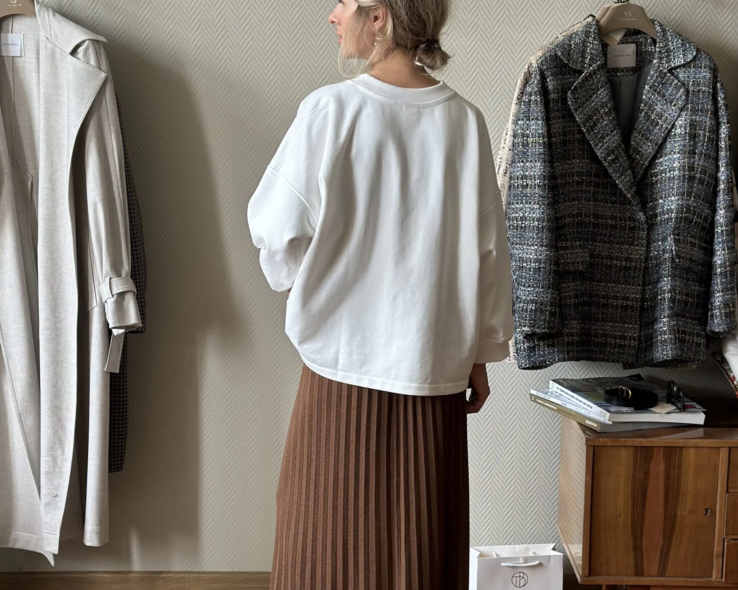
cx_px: 372
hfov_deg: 27.9
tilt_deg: -12.8
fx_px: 1485
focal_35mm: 68
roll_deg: -1.0
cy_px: 381
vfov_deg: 22.4
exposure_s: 1/92
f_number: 1.78
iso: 125
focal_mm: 6.86
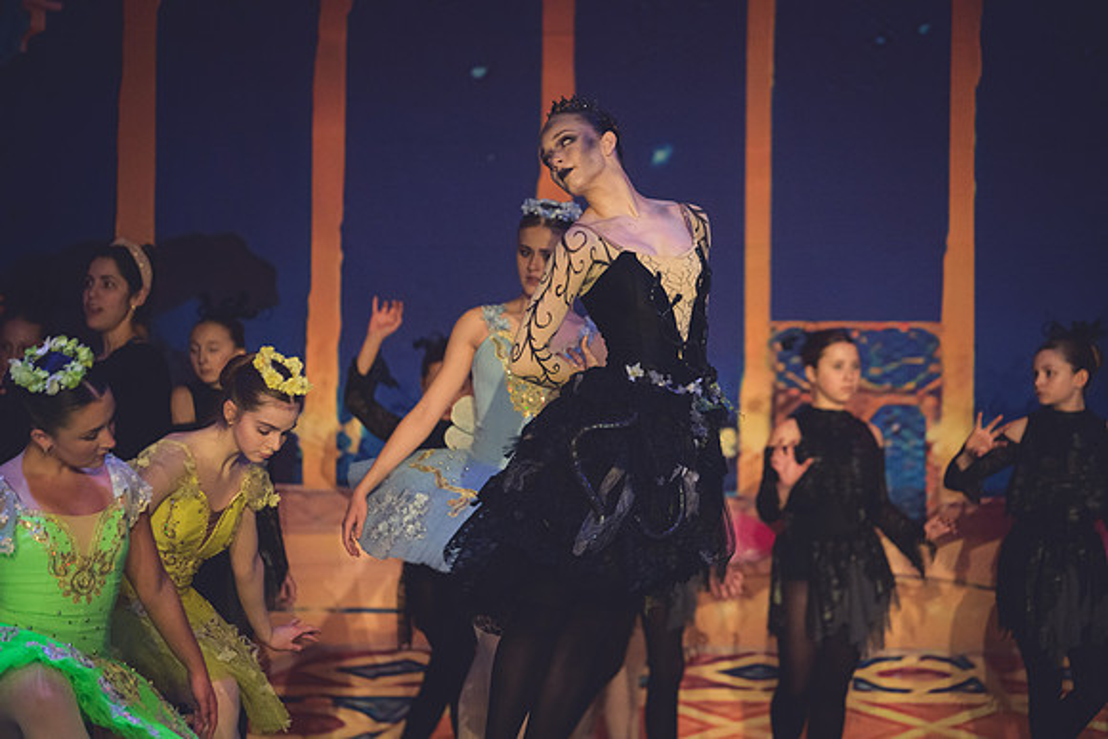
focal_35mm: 160
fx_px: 4925
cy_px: 370
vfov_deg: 8.6
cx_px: 554
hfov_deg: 12.8
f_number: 2.8
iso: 4500
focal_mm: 160
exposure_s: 1/320
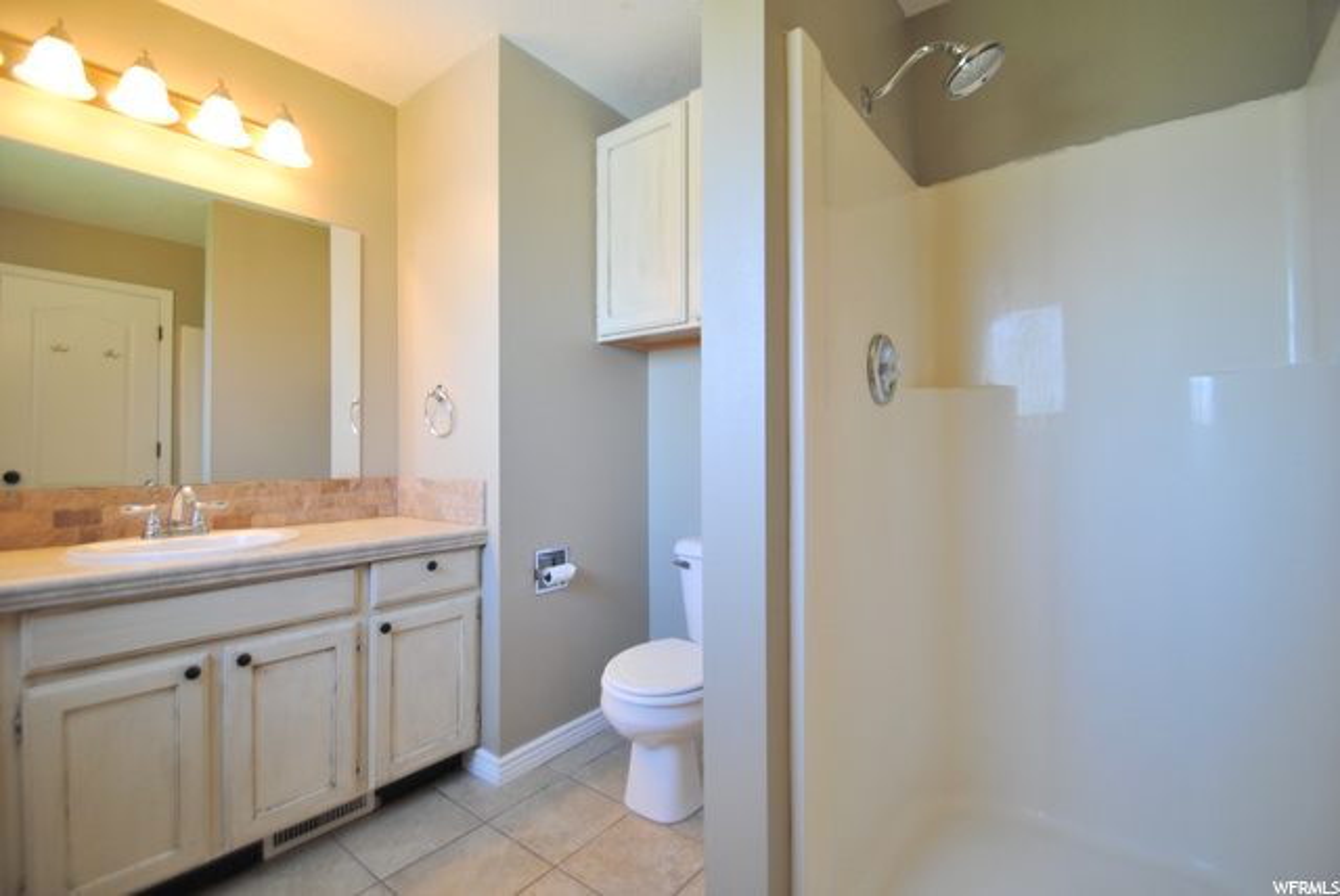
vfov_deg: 77.4
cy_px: 448
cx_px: 670
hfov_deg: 100.3
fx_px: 559
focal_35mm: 15
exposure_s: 1/40
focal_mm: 10
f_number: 3.5
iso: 200
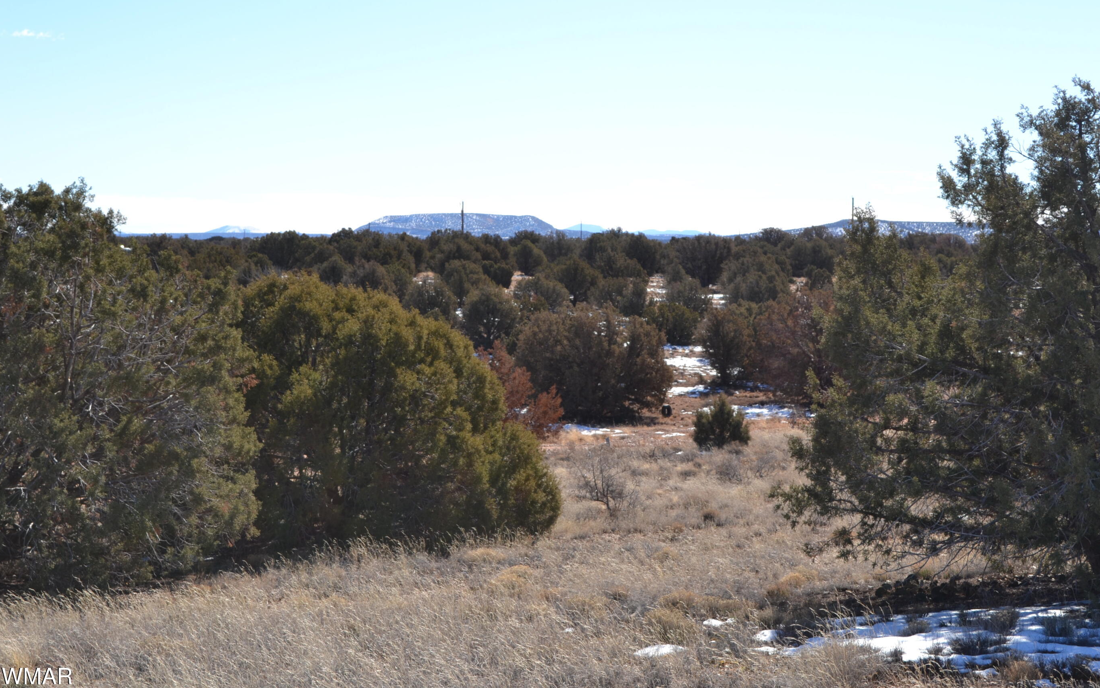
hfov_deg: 30.6
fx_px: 2008
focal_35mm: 67
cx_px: 523
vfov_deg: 19.4
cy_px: 311
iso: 100
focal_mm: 40
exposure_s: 1/200
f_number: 9
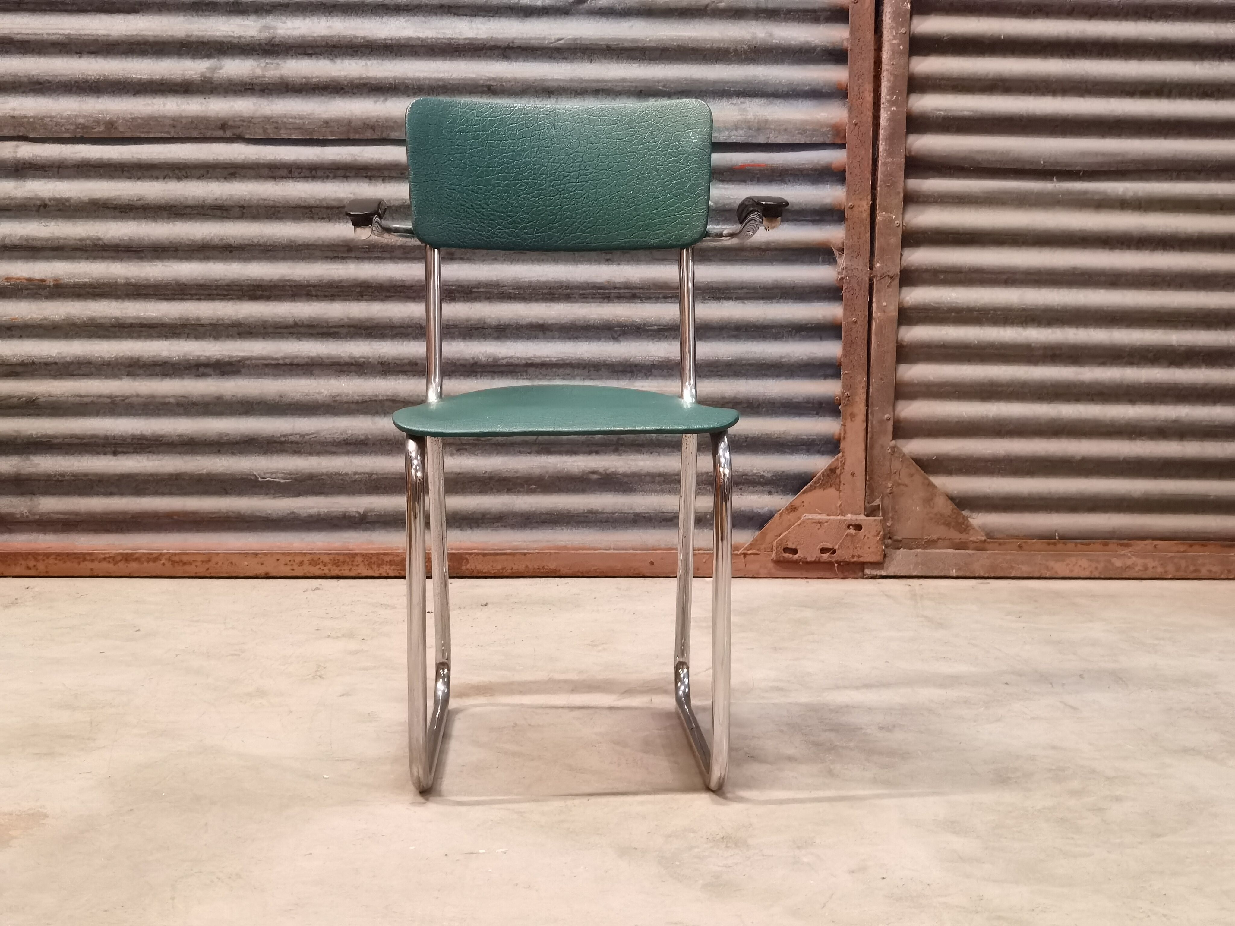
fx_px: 1748
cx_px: 618
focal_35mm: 49
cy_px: 463
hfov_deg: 38.9
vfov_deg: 29.7
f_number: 1.9
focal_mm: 6.71
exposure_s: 1/20
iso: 800
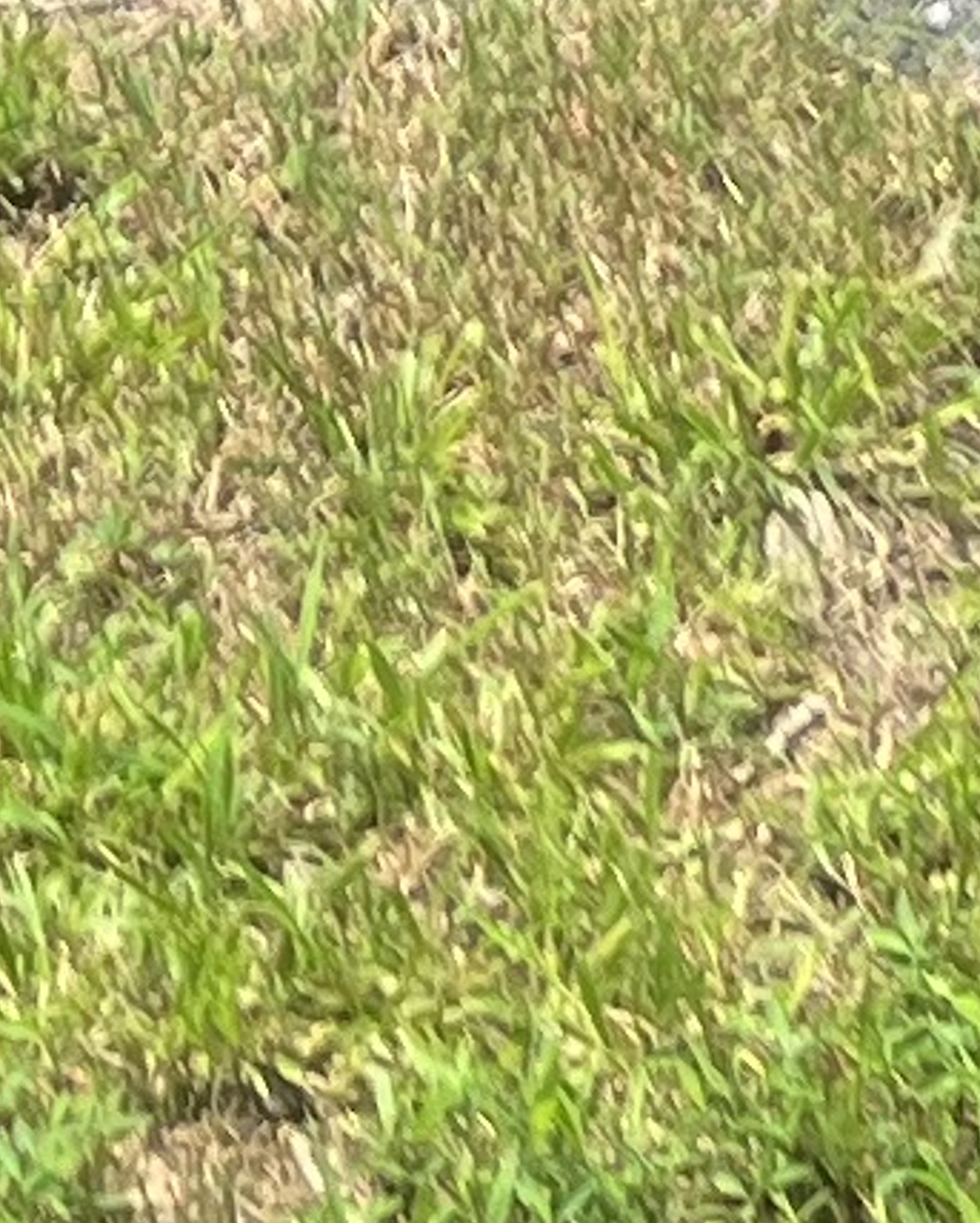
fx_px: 8656
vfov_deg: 7.2
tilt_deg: -14.2
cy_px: -2520
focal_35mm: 239
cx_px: -446
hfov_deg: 6.4
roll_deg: +2.6
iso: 50
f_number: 1.6
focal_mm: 5.1
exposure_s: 1/787
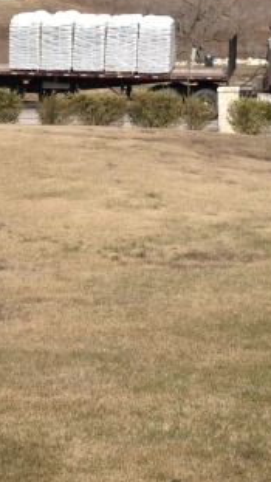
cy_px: 57
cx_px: 217
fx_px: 1252
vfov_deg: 21.3
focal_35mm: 98
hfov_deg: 12.3
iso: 50
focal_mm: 4.28
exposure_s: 1/1842
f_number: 2.4
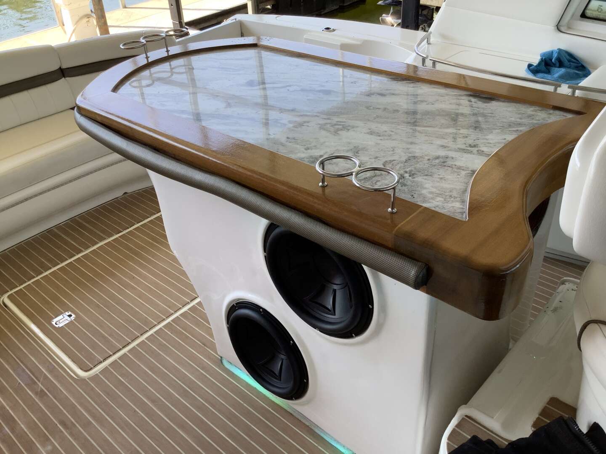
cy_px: 227
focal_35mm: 31
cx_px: 303
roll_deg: +3.1
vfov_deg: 45.4
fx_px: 543
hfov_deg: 58.4
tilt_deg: -36.8
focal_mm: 3.3
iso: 25
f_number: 2.4
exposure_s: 1/120
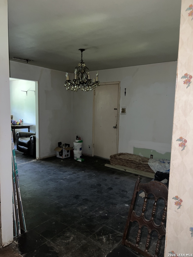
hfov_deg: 53.1
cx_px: 96
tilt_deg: -5.4
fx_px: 193
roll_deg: -0.4
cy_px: 128
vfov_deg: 67.3
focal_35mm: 26
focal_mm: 5.7
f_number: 1.5
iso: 32
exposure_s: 1/4
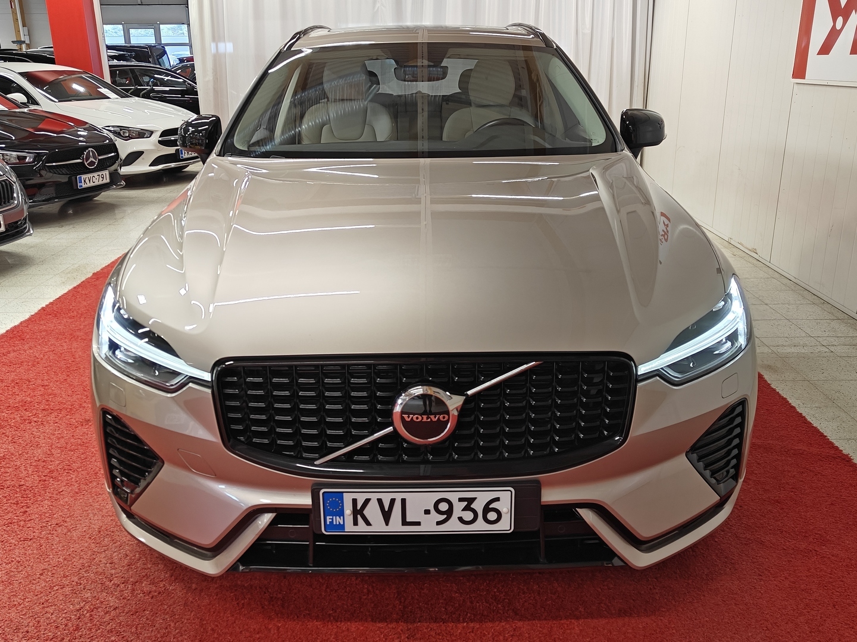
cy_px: 321
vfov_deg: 44.2
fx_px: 792
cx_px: 428
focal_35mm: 32
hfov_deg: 56.8
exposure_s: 1/95
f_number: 1.8
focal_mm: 5.59
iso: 64
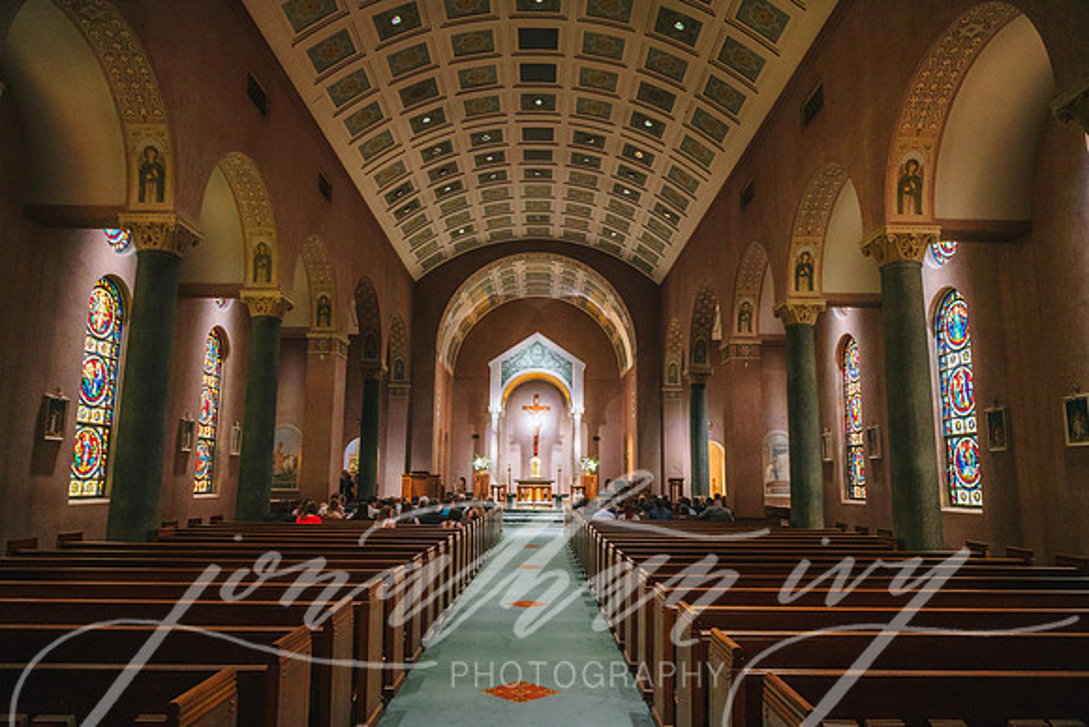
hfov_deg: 73.7
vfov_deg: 53.2
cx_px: 544
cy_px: 364
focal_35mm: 24
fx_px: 726
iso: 2500
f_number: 2.8
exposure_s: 1/400
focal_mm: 24
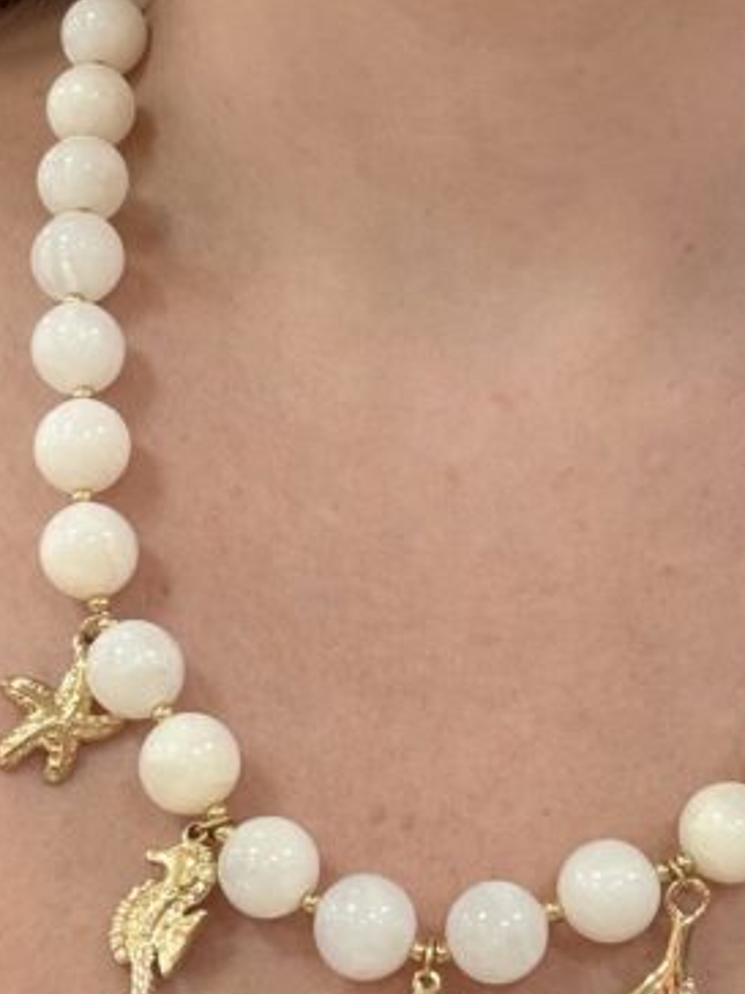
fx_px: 1894
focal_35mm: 66
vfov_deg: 28.7
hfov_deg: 22.2
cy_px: 816
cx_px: 415
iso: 80
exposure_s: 1/50
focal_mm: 2.71
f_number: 1.9
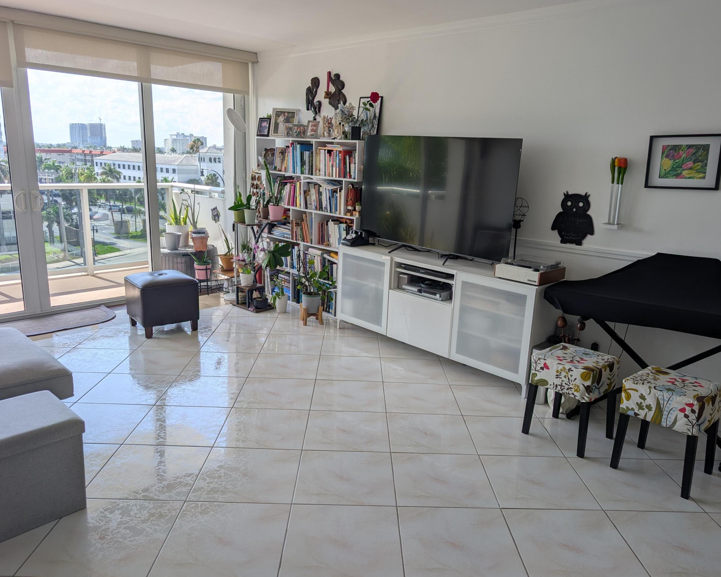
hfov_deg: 68.1
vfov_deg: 56.8
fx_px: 534
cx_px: 369
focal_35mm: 25
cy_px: 289
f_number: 1.68
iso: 15
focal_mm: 6.9
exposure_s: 1/197
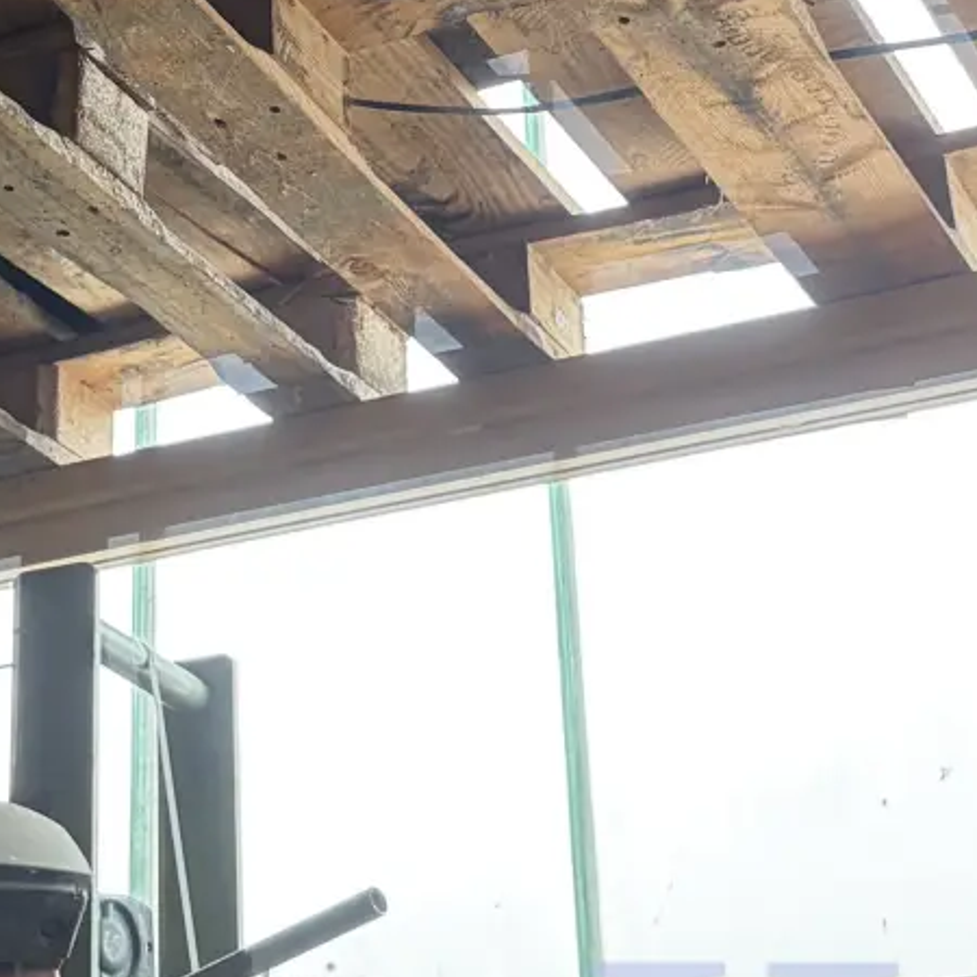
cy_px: 28
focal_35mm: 98
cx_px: 139
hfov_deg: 17.5
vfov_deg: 17.4
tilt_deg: +31.4
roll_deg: +0.3
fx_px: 3129
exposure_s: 1/122
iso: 80
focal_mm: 5.96
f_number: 1.6
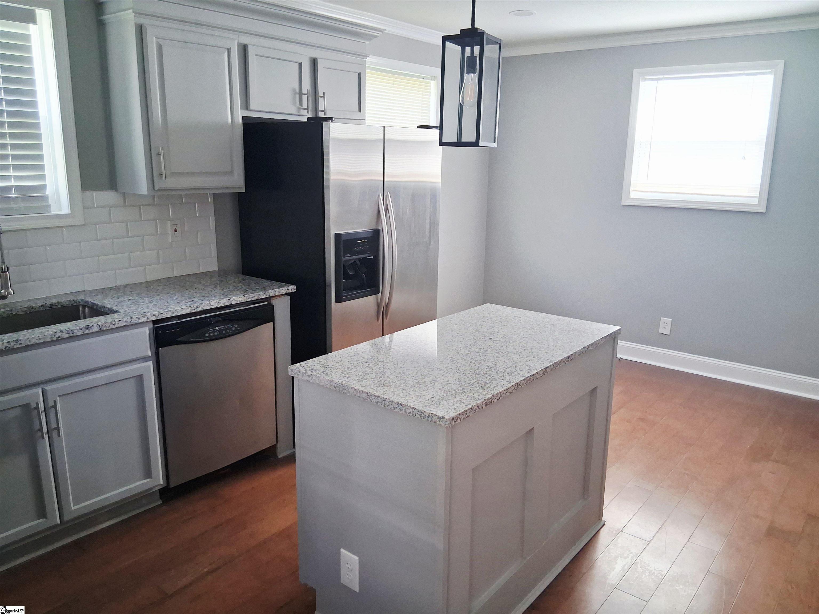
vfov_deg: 53.1
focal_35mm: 26
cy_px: 307
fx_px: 615
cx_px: 410
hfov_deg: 67.3
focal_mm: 3.98
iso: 400
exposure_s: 1/100
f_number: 1.8
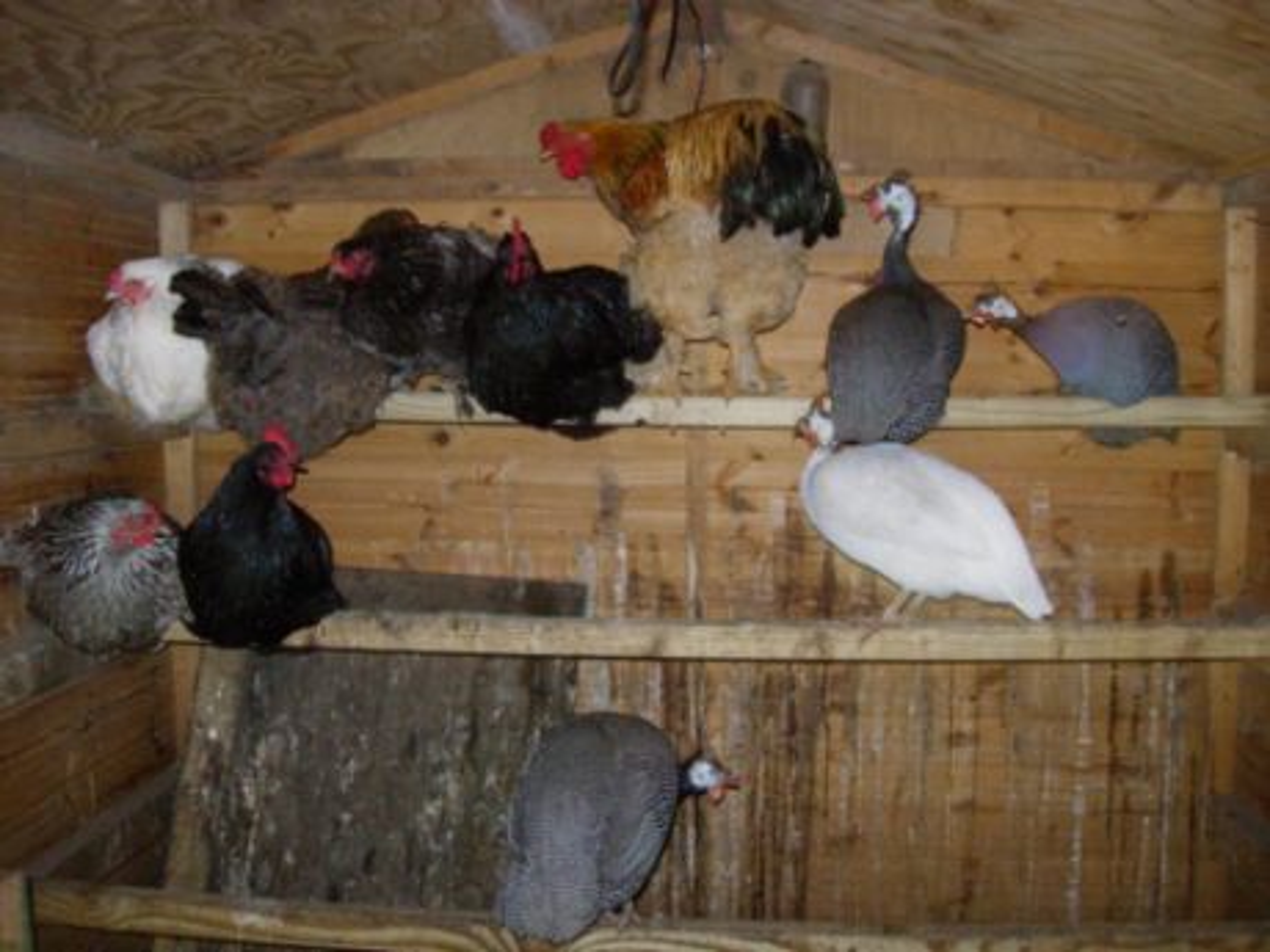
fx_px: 1394
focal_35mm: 38
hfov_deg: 49.0
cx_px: 635
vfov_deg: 37.7
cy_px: 476
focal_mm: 7.8
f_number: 2.8
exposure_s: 1
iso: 400
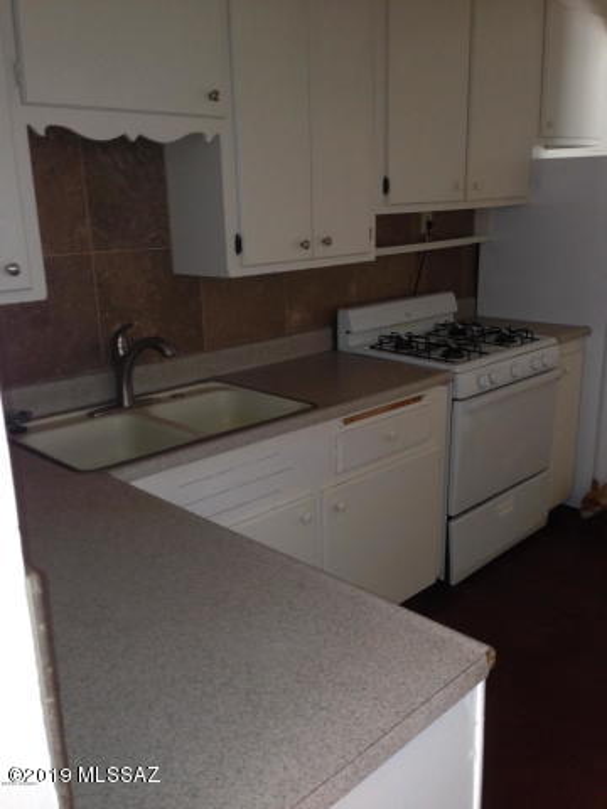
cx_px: 304
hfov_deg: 42.9
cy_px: 404
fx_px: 772
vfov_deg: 55.4
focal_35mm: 33
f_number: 2.4
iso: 160
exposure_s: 1/20
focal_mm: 4.12
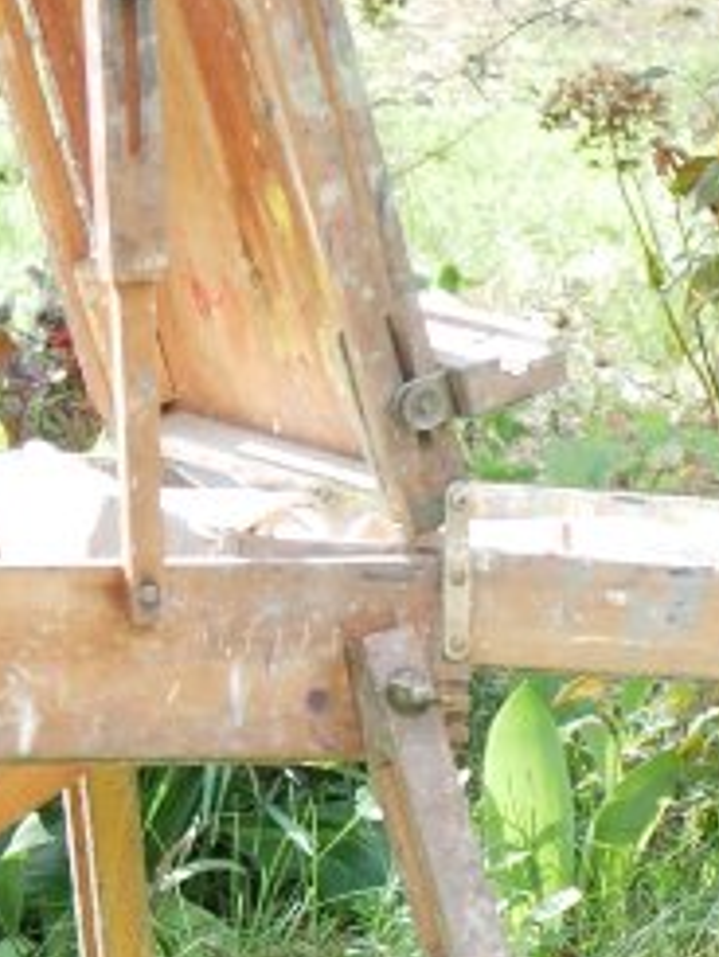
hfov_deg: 5.0
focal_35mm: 294
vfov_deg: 6.7
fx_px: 8135
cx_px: -84
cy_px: 883
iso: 200
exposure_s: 1/160
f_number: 4
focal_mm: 30
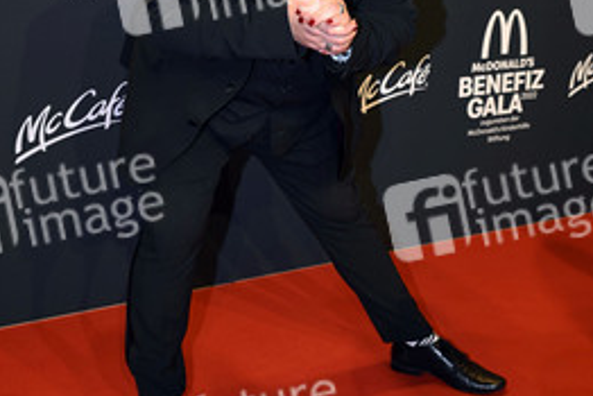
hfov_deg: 34.5
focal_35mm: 58
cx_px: 294
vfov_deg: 23.2
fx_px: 956
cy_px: 95
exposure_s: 1/60
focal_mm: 38
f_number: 6.3
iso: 500
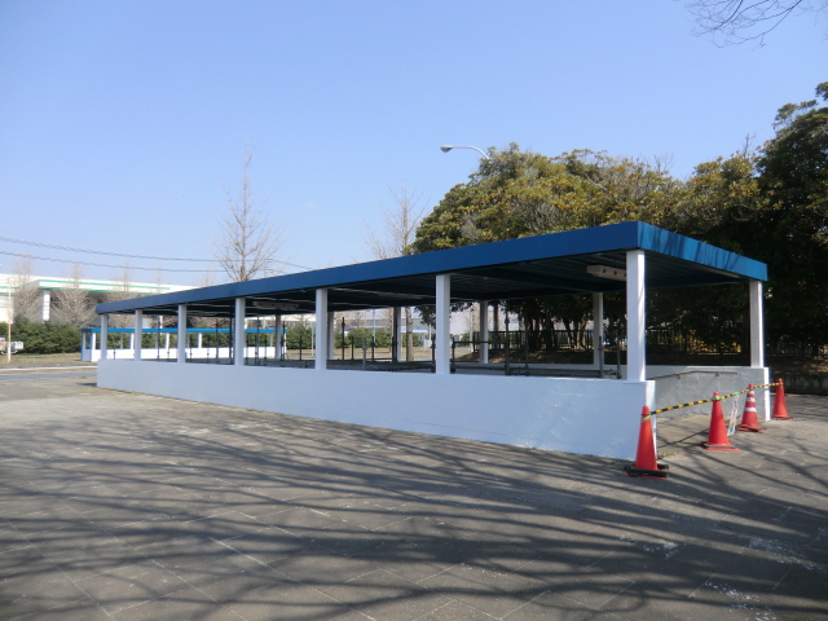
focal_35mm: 24
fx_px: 574
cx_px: 414
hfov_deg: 71.6
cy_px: 310
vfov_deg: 56.8
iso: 64
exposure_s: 1/640
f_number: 3.2
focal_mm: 4.3
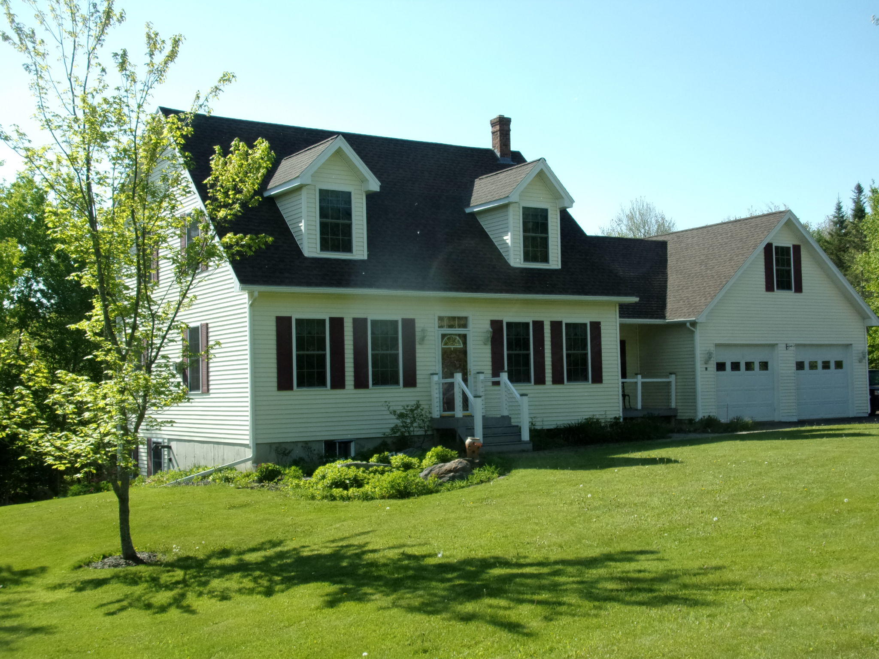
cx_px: 440
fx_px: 990
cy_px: 330
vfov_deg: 36.8
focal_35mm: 39
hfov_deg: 47.9
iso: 80
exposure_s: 1/400
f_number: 3.9
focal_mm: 7
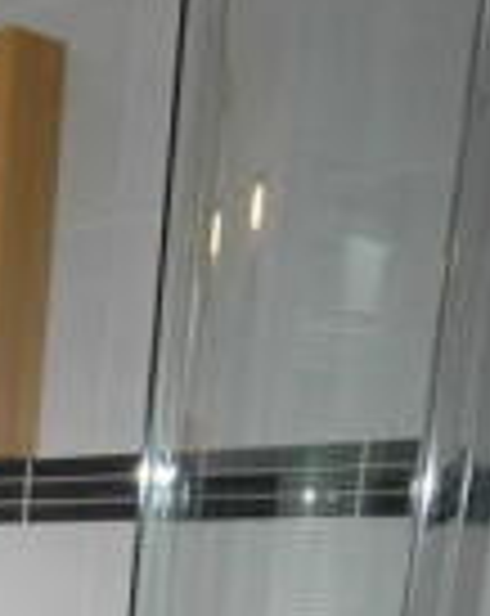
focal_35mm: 81
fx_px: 1473
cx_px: -679
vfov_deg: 20.6
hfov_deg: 13.7
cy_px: 886
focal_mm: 12
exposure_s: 1/100
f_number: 5
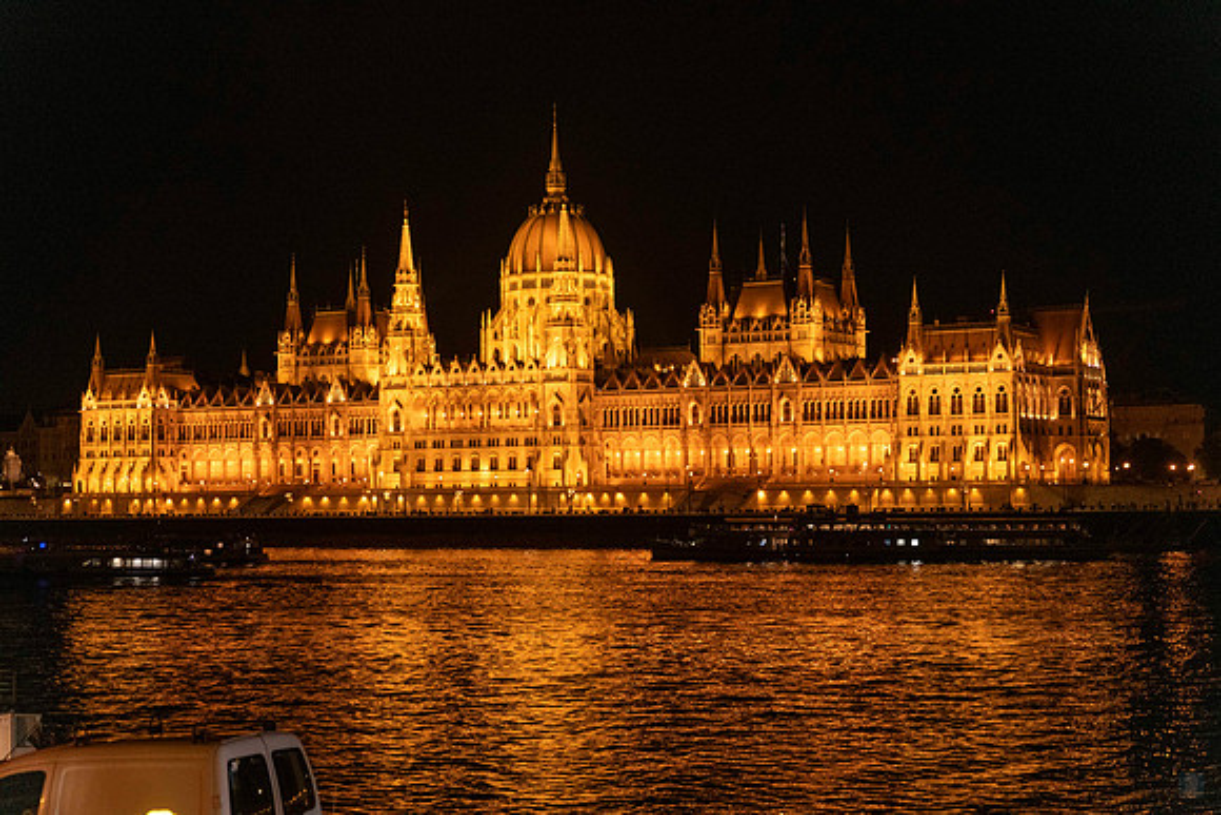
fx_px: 2035
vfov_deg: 22.6
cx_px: 610
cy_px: 408
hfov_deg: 33.4
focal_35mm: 60
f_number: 2.8
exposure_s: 1/125
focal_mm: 60
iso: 2000
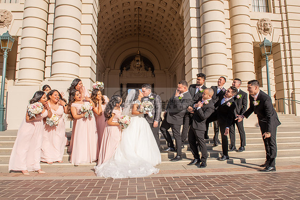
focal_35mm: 26
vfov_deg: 50.3
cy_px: 100
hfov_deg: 70.2
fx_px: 213
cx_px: 156
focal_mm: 24
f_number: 10
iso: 100
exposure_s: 1/200
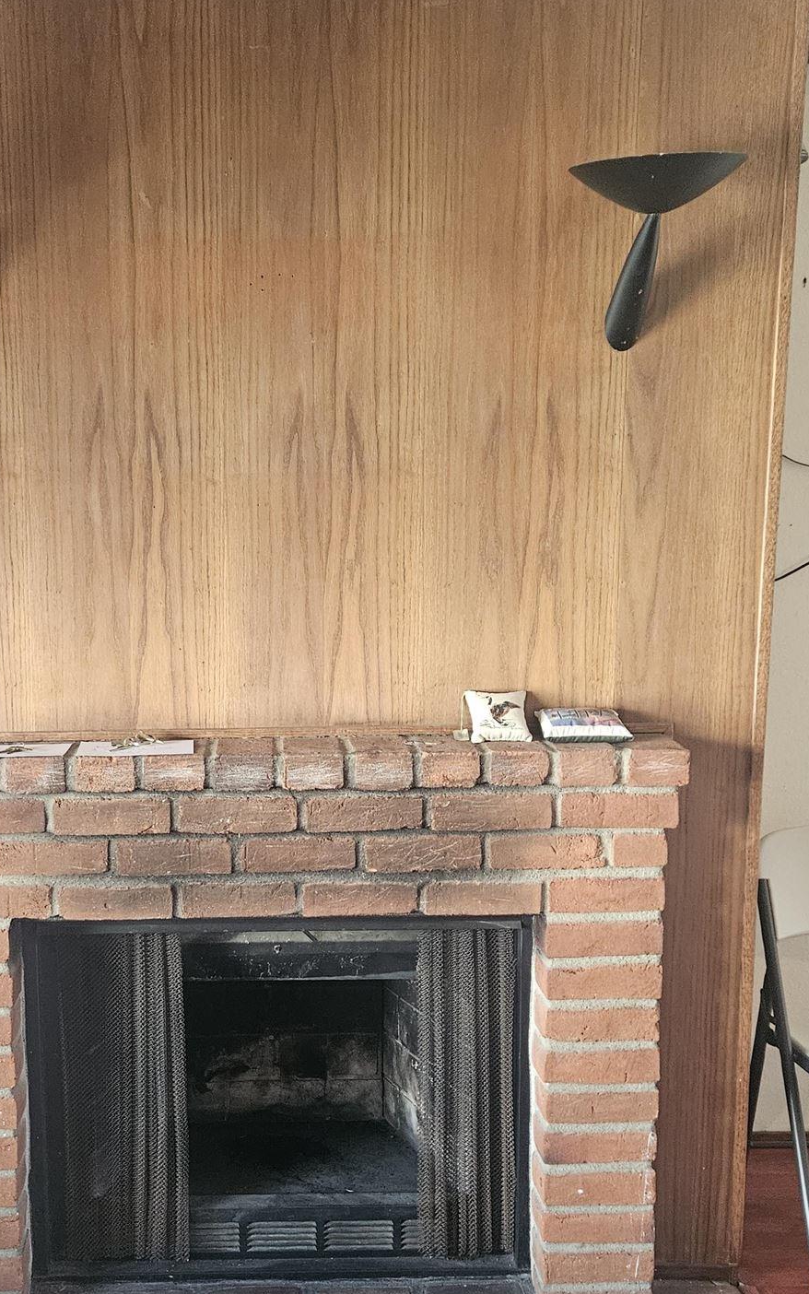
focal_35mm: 40
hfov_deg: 31.8
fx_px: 1410
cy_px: 744
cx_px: 270
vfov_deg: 49.1
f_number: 1.8
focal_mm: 5.4
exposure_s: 1/120
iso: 800
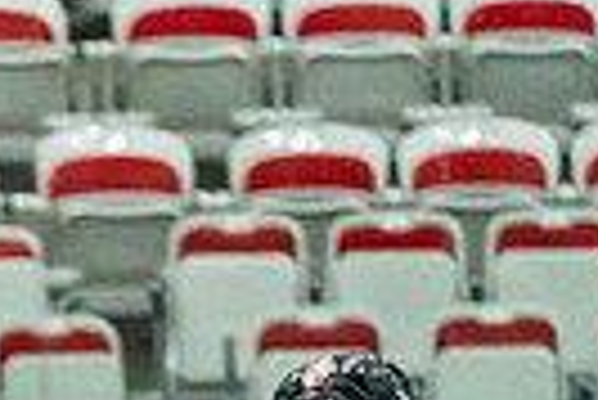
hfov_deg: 2.7
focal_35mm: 758
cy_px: 992
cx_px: -392
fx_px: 12605
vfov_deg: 1.8
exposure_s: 1/1250
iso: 3200
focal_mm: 151
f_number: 2.8
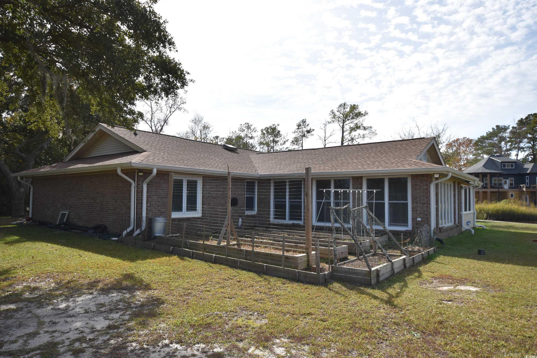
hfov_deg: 73.7
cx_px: 268
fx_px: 358
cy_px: 179
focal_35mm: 24
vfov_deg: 53.1
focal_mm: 16
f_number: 9
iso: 200
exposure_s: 1/320
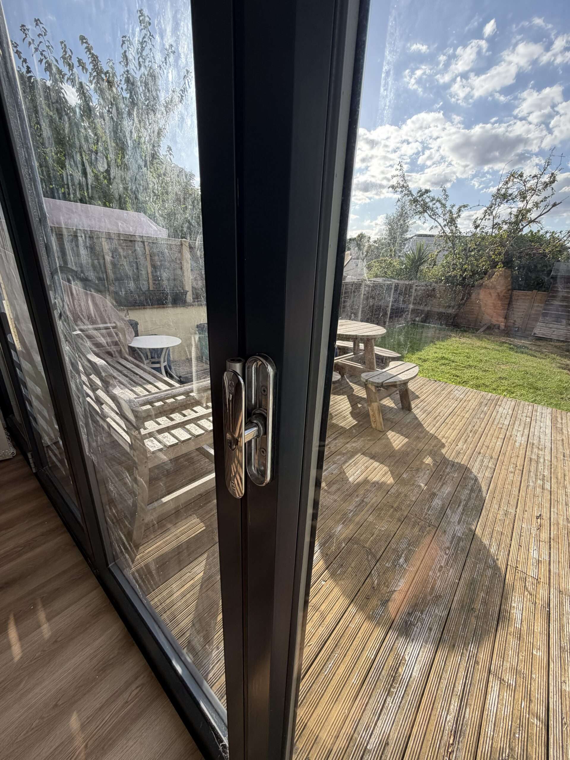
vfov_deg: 102.1
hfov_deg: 85.7
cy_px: 380
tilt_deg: -20.7
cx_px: 285
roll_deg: -2.4
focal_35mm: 14
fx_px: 307
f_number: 2.2
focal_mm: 2.22
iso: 40
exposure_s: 1/502
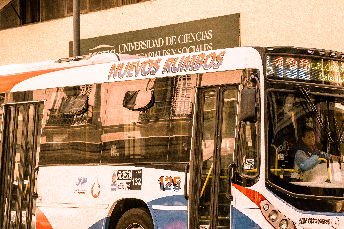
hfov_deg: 17.4
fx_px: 1118
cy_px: 110
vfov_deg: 11.7
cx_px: 249
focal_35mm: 117
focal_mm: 50
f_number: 4
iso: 320
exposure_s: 1/300
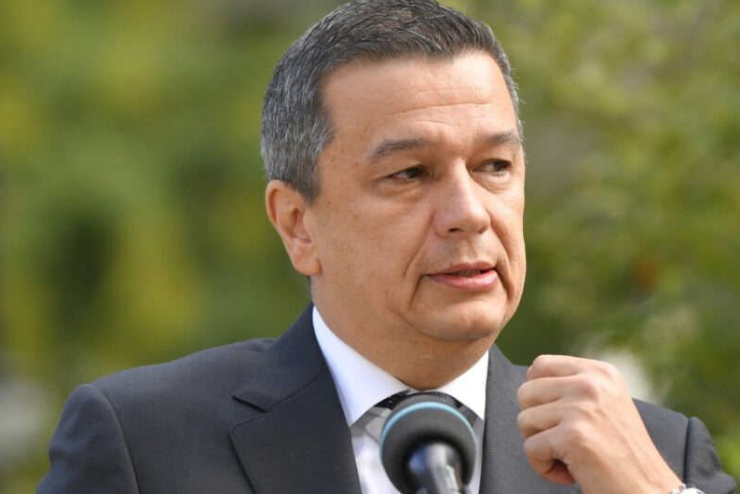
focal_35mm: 174
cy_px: 274
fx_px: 3578
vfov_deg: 7.9
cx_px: 392
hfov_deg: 11.8
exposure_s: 1/1000
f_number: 2.8
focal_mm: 135
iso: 320
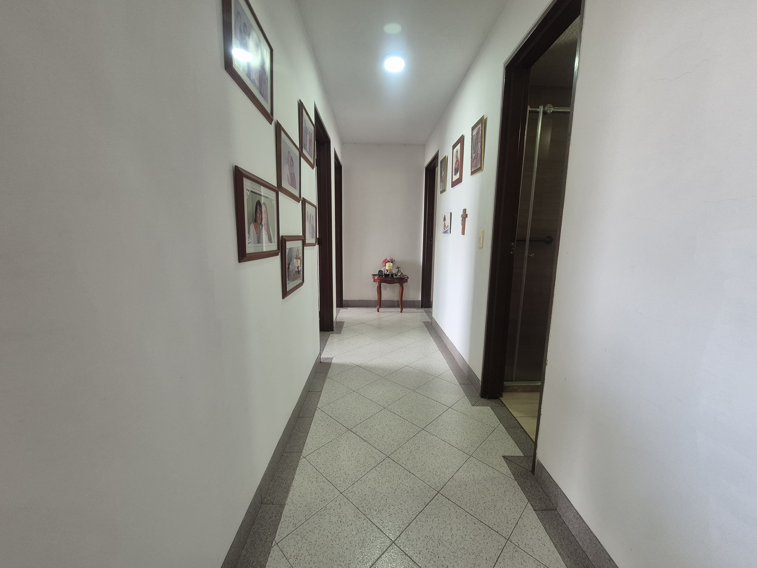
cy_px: 284
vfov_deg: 89.9
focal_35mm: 13
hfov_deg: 106.2
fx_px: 284
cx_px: 378
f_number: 2.2
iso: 160
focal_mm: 1.74
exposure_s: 1/60
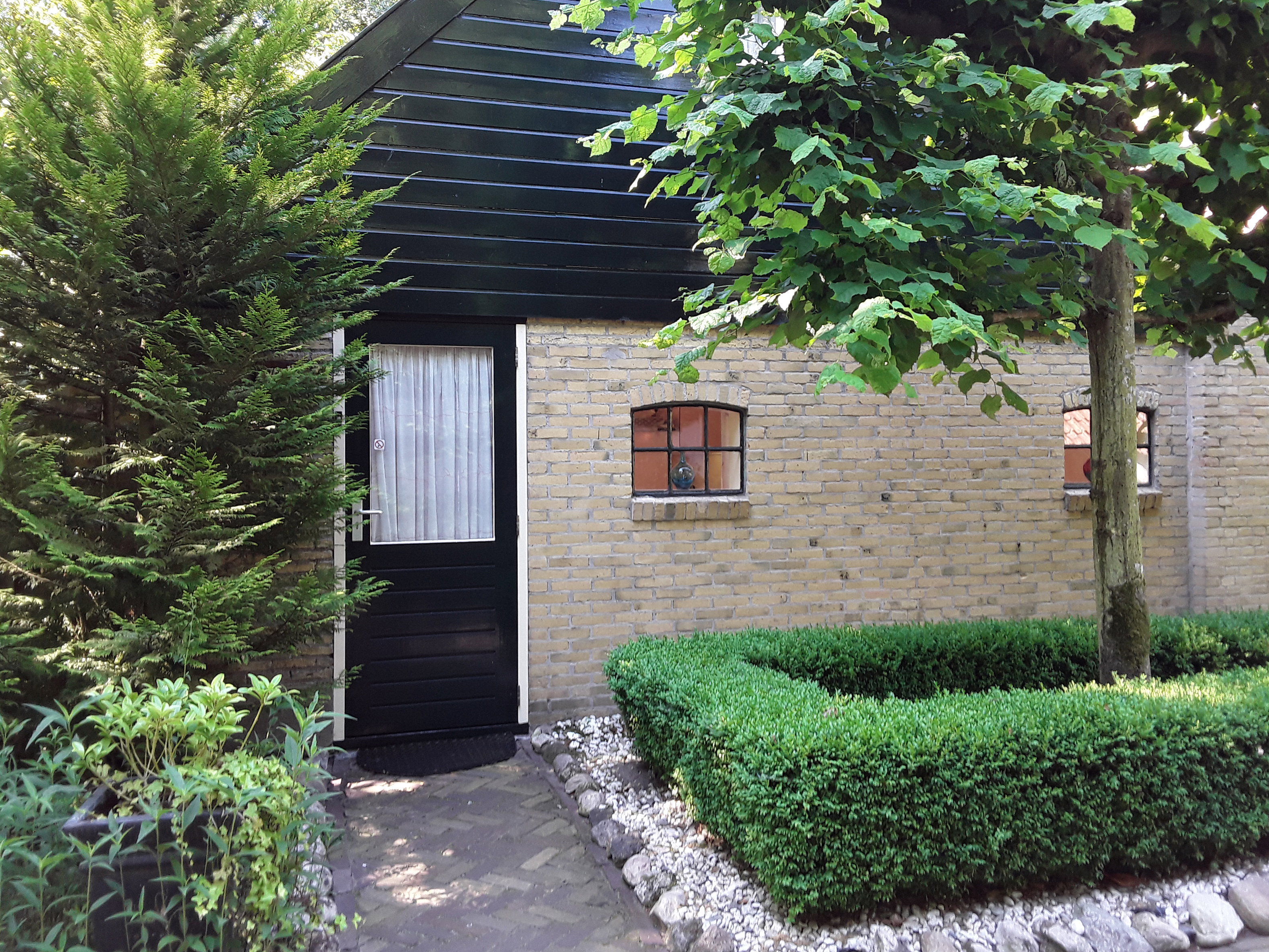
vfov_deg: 49.7
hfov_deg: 63.4
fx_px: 1027
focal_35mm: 28
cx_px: 625
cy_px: 465
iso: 40
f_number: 1.9
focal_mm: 2.91
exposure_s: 1/33
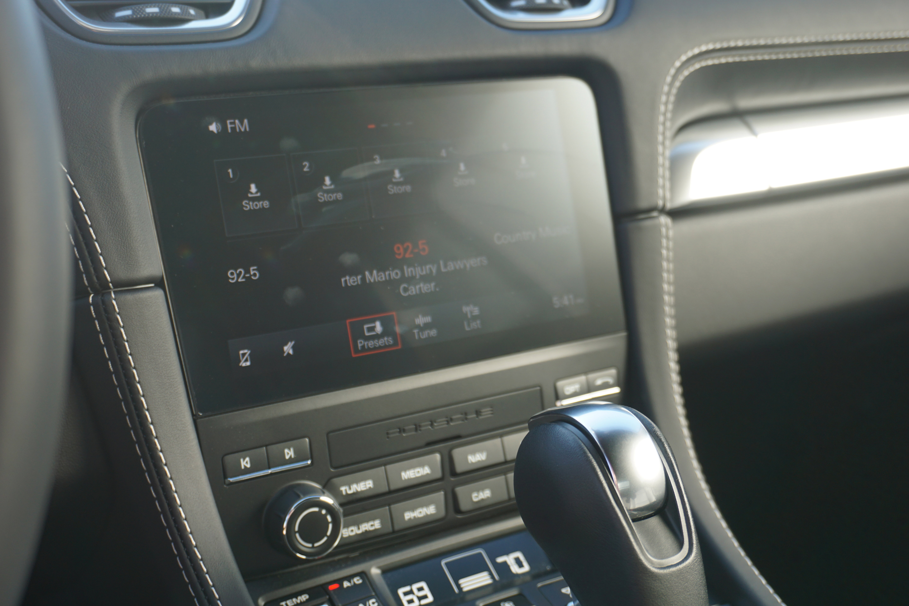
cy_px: 303
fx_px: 1098
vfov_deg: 30.8
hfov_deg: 45.0
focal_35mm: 44
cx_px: 454
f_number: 4.5
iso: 100
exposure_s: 1/60
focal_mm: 29
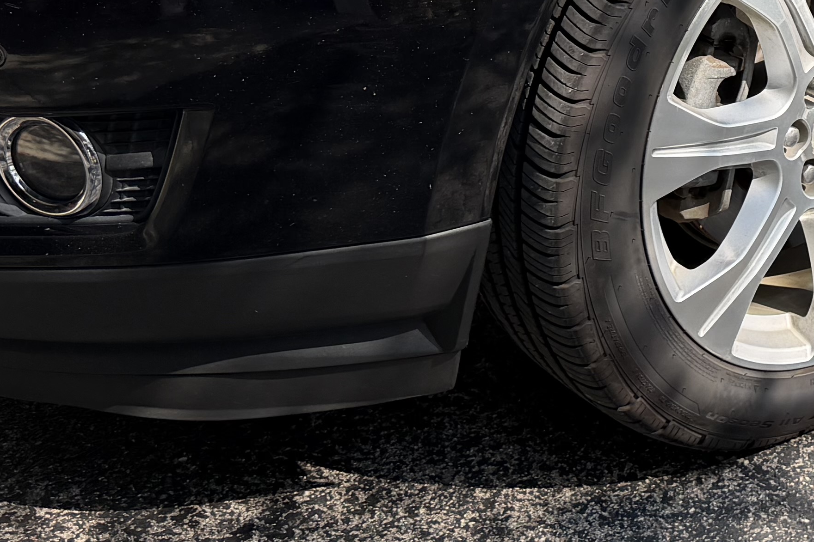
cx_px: 846
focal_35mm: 81
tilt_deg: -15.9
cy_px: -176
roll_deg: +4.2
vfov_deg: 15.9
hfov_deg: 23.8
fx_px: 1831
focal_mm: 6.76
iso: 100
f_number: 1.78
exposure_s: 1/2110
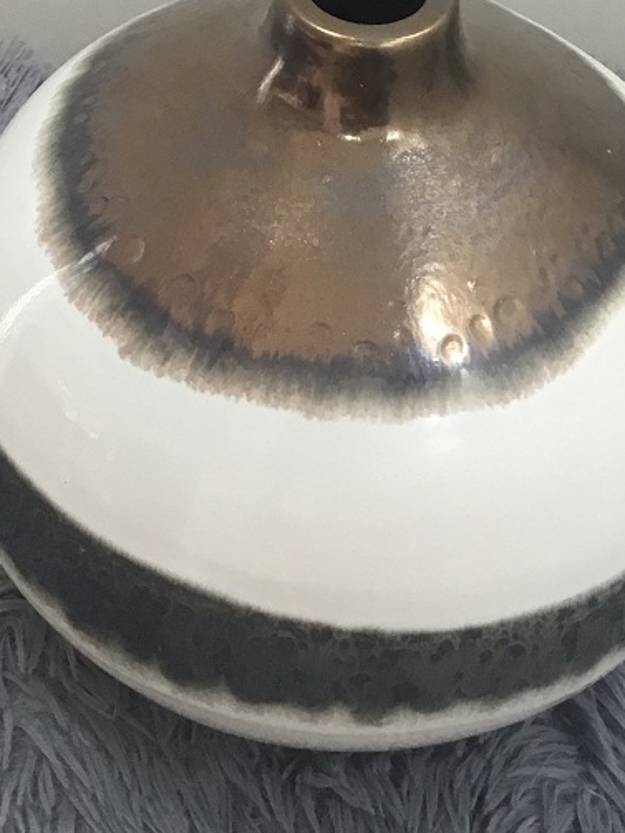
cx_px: 192
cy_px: -45
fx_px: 1782
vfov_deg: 24.8
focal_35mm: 74
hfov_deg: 19.8
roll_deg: -1.6
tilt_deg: -34.9
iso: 80
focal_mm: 3.3
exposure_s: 1/33
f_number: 2.4
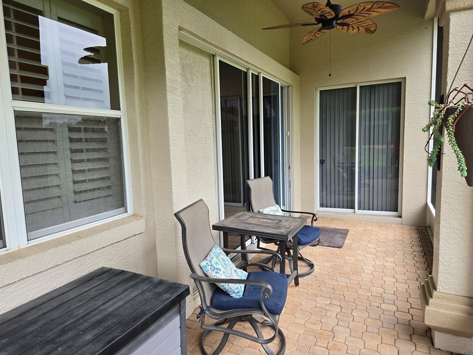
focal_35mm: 24
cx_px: 232
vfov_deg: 56.8
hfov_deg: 71.6
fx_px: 328
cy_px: 183
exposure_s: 1/180
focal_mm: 5.4
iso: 64
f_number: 1.8
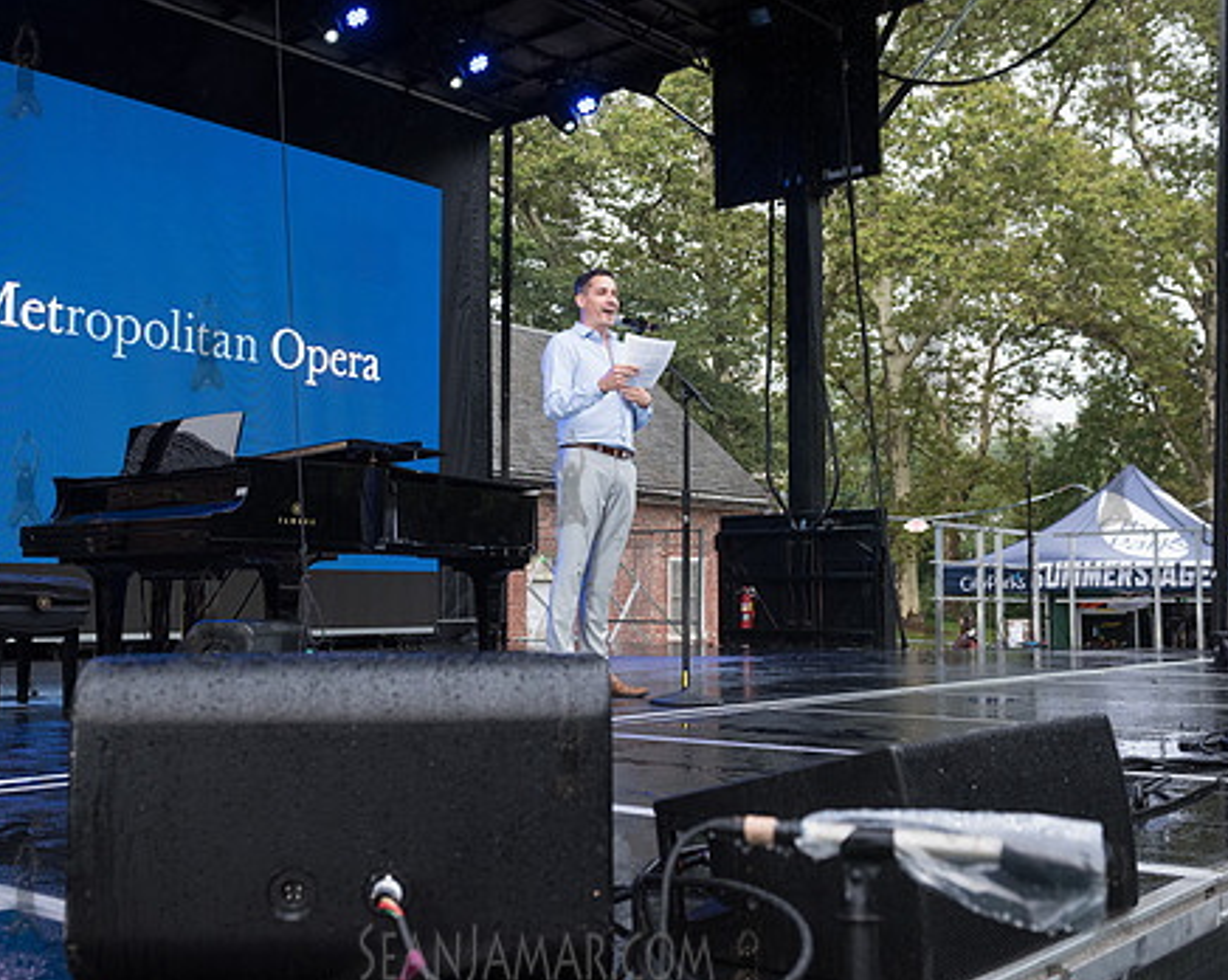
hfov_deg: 45.8
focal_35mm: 40
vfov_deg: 37.3
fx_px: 1452
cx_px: 569
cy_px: 477
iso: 1600
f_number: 4.5
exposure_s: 1/250
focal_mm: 32
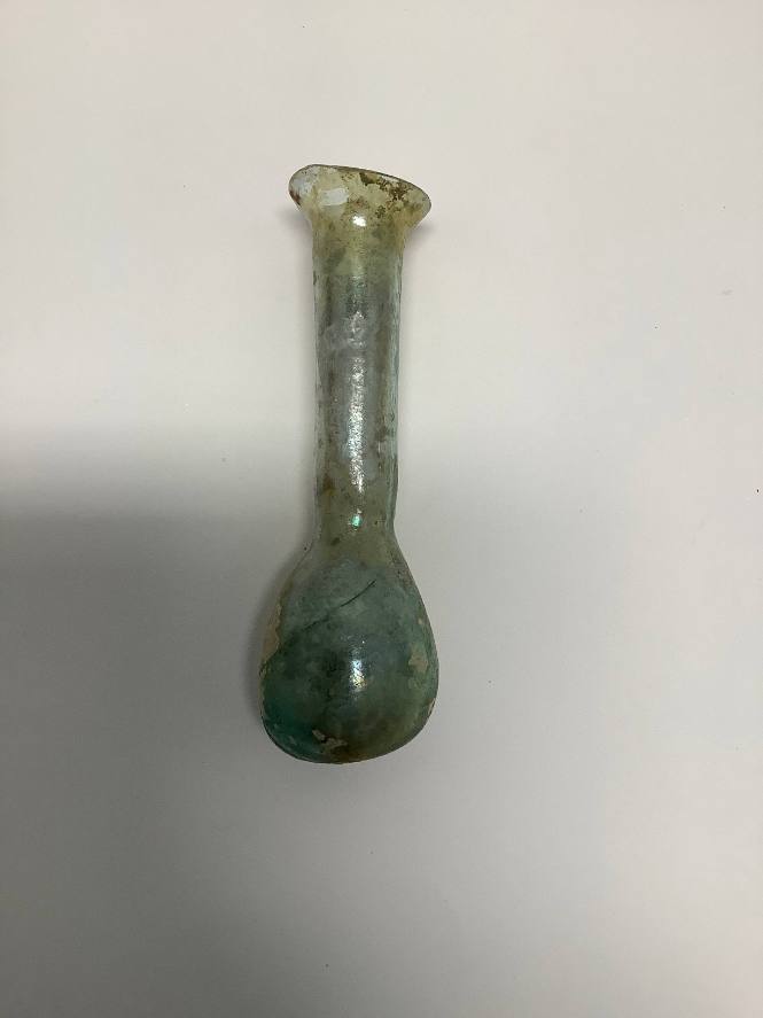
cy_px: 509
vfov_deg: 58.4
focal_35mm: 31
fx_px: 911
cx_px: 382
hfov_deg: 45.4
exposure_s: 1/120
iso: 80
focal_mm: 3.3
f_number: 2.4
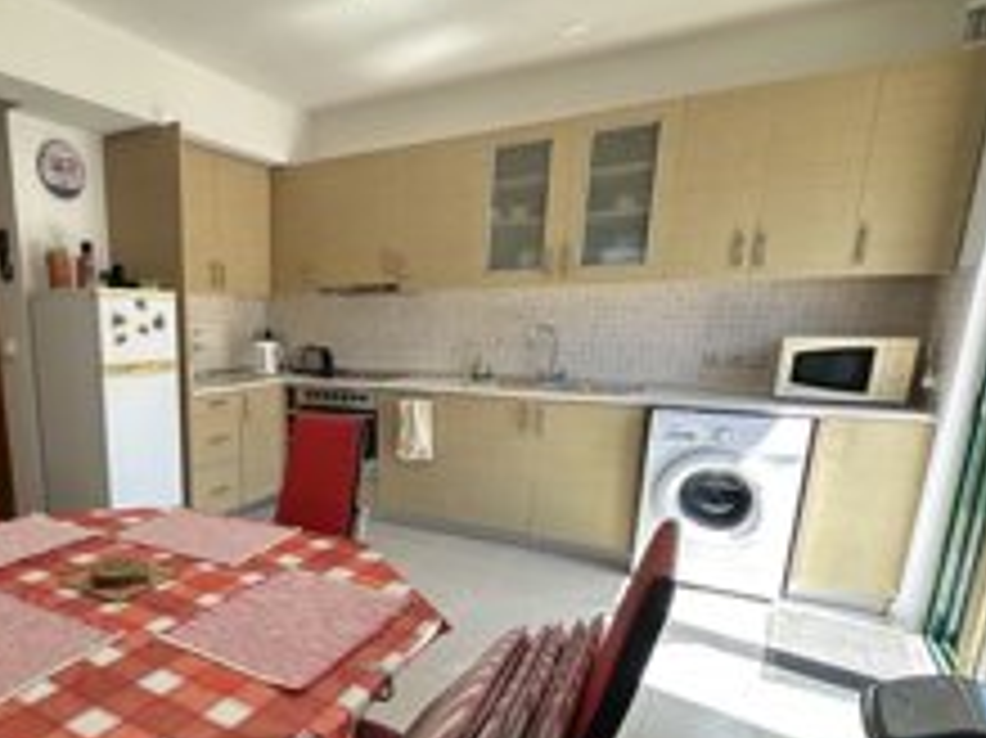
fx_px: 655
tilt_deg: -13.8
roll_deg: +0.7
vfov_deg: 57.8
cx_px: 284
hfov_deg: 70.4
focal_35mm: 23
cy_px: 477
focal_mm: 2.22
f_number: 2.2
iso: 50
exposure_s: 1/99
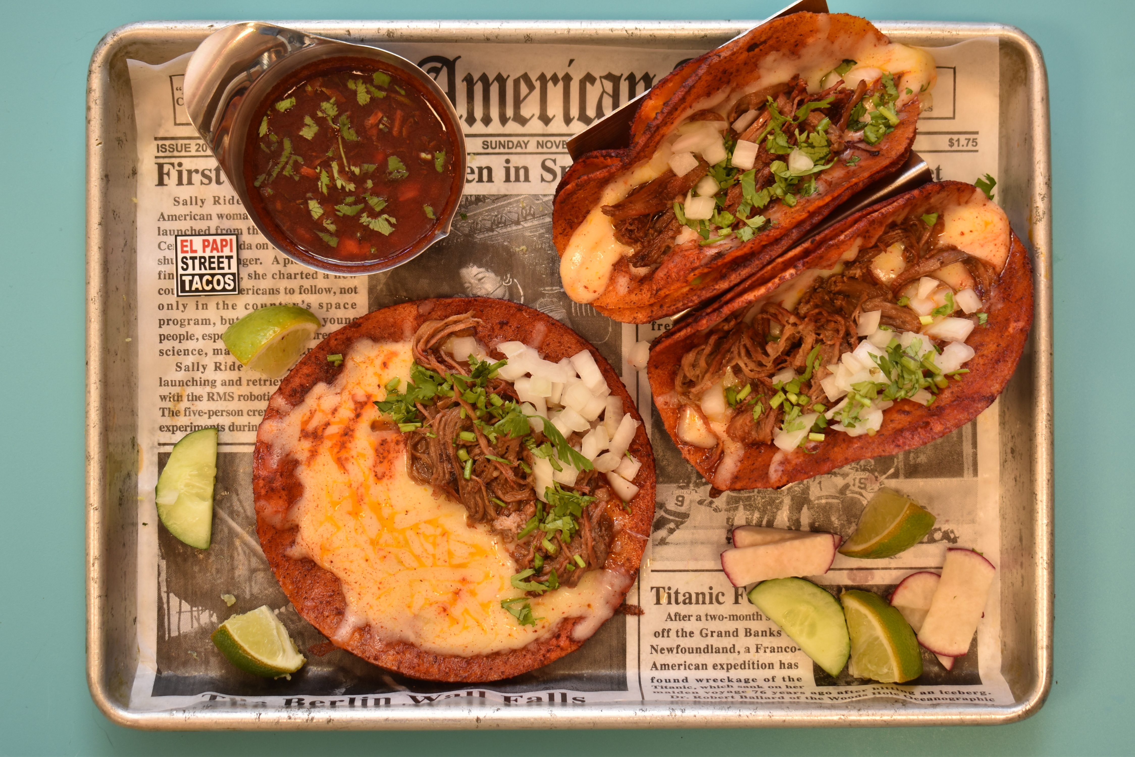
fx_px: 2129
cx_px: 568
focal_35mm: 68
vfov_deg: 20.2
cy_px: 378
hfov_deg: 29.9
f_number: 5
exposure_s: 1/10
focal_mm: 45
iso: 100
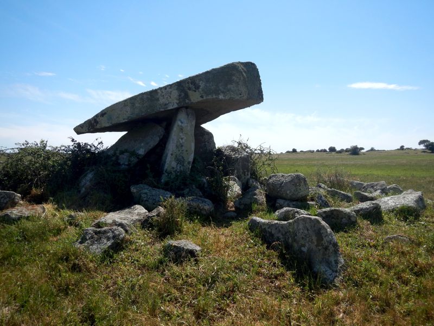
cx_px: 217
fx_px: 351
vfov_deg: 49.7
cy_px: 163
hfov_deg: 63.4
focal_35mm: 28
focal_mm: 5
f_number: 3.9
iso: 125
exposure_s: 1/1250
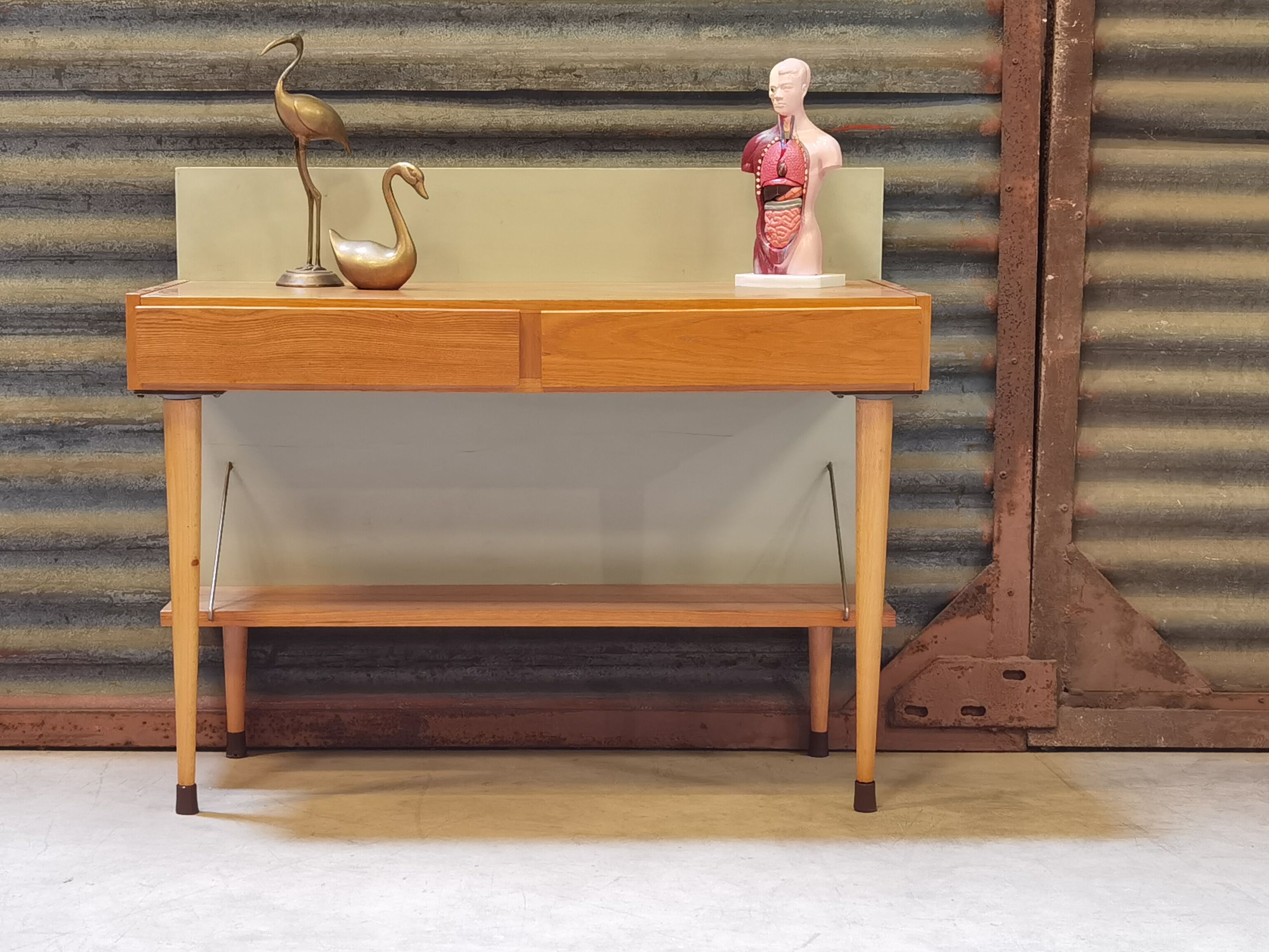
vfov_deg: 26.1
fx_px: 2053
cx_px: 571
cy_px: 523
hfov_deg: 34.3
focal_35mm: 56
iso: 400
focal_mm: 6.71
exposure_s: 1/33.3
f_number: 1.9
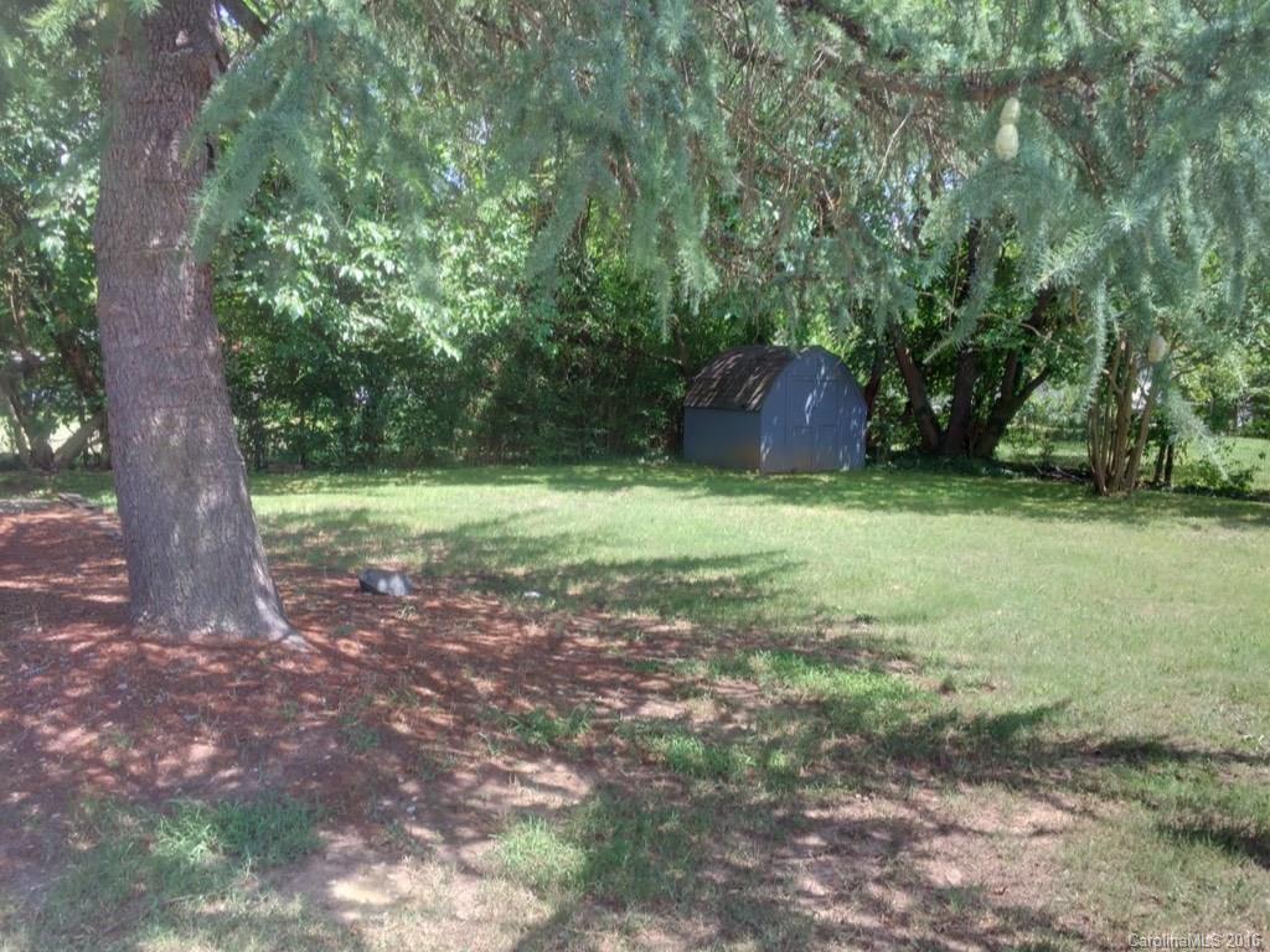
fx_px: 1064
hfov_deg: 61.7
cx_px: 635
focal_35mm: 29
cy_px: 476
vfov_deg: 48.2
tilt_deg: -3.8
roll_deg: -2.6
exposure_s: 1/476
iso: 32
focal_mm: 4.15
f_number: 2.2
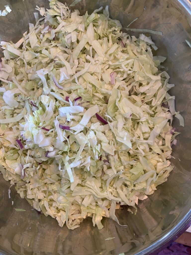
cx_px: 96
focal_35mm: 26
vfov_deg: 67.3
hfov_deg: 53.1
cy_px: 128
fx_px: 191
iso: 160
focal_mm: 4.25
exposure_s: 1/60
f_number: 1.8
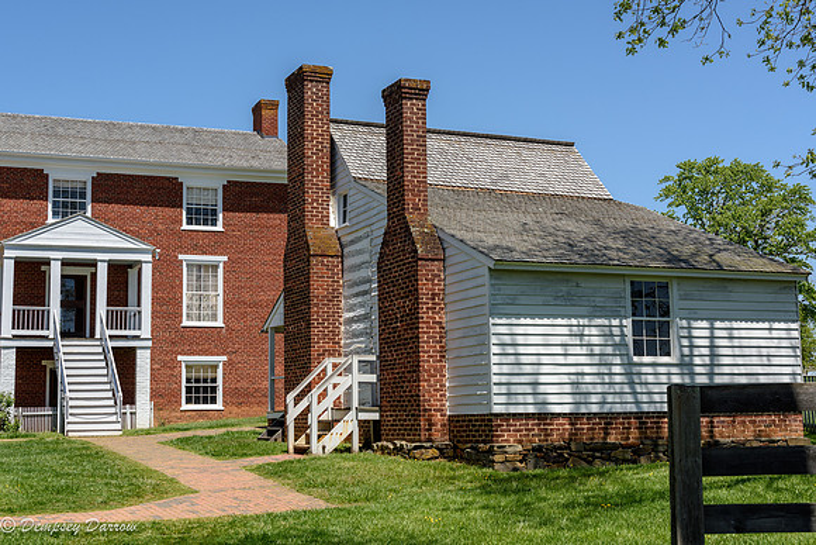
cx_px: 389
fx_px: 1187
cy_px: 260
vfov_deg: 25.8
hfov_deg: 37.9
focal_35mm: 52
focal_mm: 50
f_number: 8
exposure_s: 1/500
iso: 160
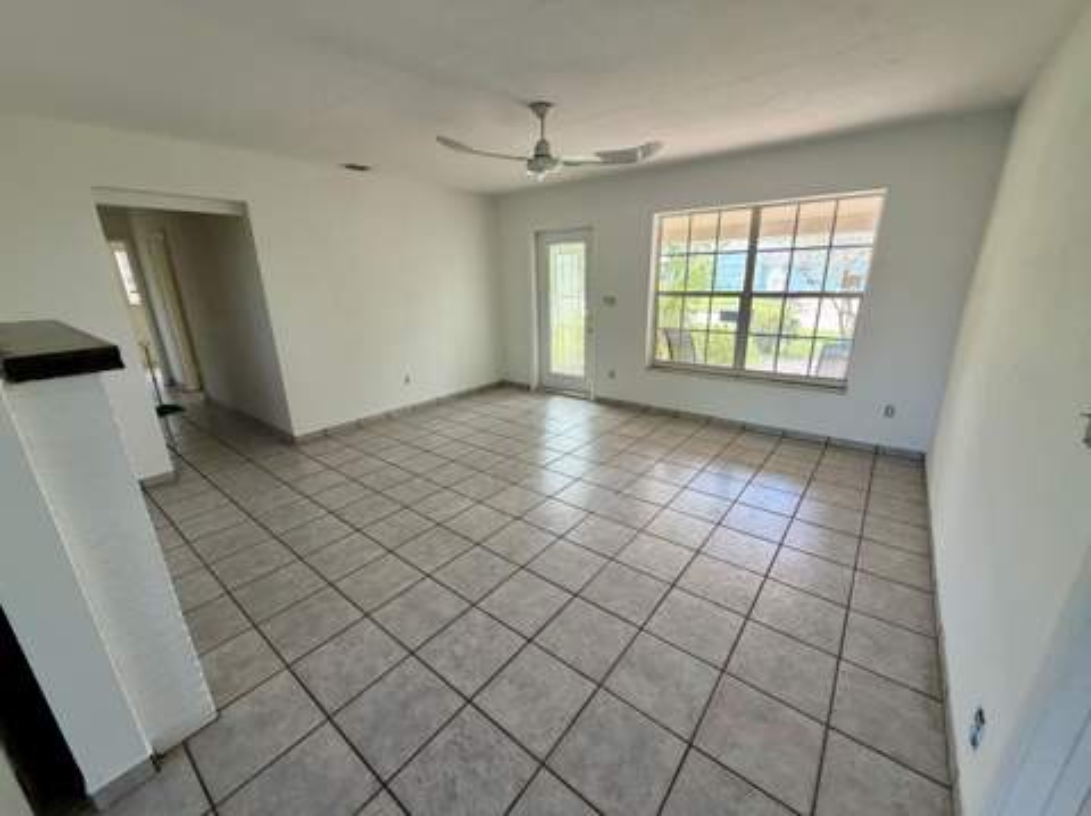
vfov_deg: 85.6
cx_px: 546
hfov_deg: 102.1
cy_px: 408
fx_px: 441
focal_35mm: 14
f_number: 2.2
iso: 200
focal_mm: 2.22
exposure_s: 1/121
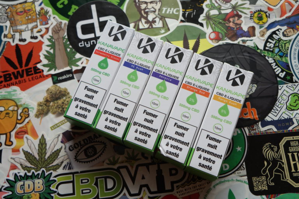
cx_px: 150
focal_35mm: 39
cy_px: 100
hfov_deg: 49.6
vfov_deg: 34.2
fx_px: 324
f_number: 5
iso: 400
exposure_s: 1/125
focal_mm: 26
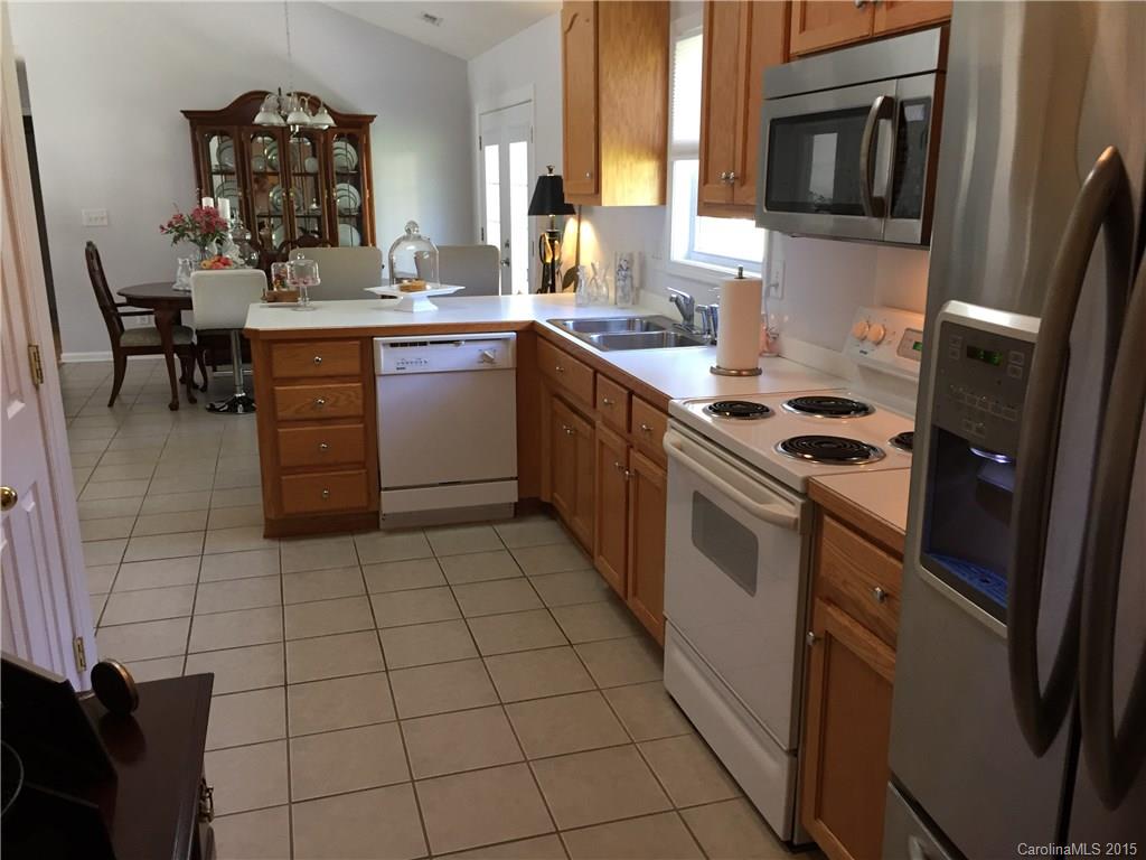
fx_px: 960
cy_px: 430
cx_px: 573
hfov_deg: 61.7
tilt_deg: -12.3
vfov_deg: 48.2
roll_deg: -1.4
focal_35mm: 29
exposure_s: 1/30
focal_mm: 4.15
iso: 100
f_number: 2.2
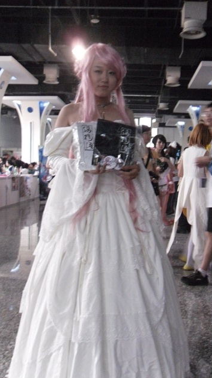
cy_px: 191
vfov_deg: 41.3
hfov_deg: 23.9
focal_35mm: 50
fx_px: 500
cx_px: 115
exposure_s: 1/22
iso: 800
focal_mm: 6.3
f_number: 3.5
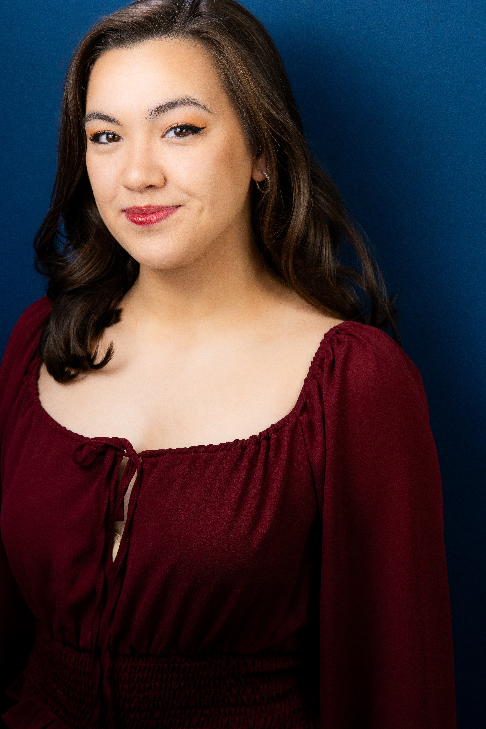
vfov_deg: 23.9
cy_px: 364
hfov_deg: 16.1
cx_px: 243
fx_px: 1721
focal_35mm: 85
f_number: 6.3
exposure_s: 1/320
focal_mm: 85
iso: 1000
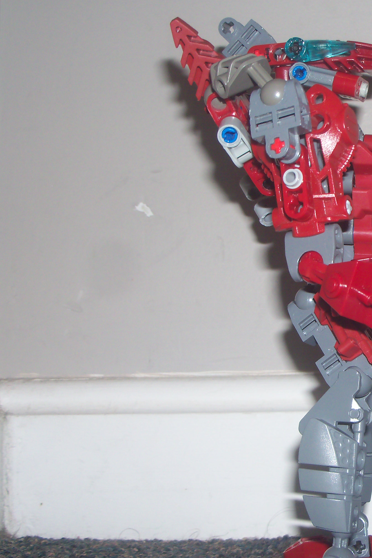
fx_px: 914
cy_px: 321
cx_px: 400
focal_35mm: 59
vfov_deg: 33.9
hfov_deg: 21.9
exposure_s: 1/30
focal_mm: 6.3
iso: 64
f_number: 3
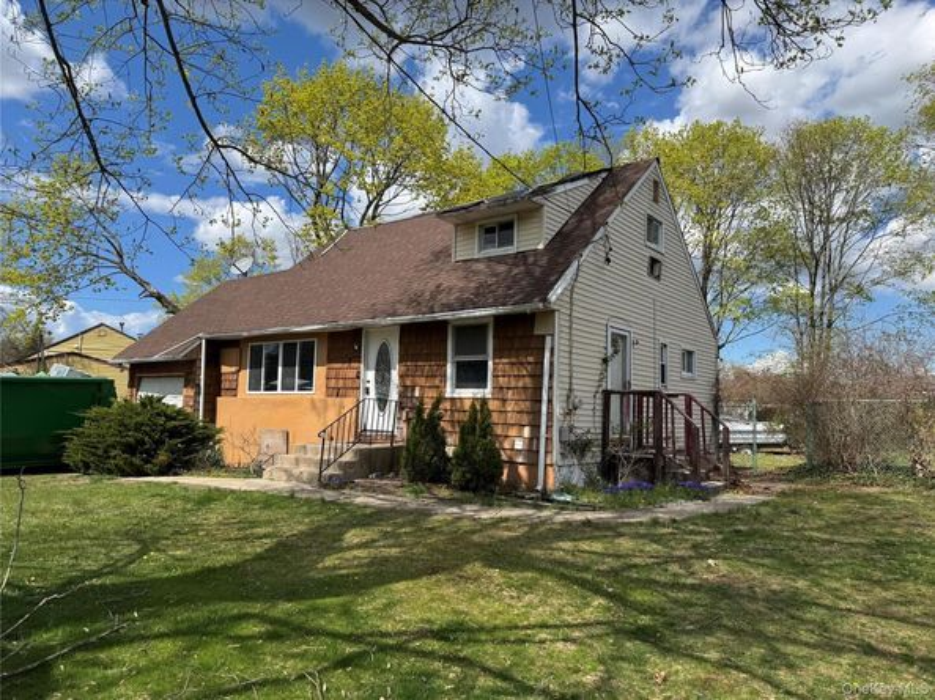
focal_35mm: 24
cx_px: 468
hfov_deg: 71.6
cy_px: 350
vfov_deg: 56.8
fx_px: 648
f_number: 1.78
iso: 80
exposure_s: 1/4950
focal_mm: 6.76
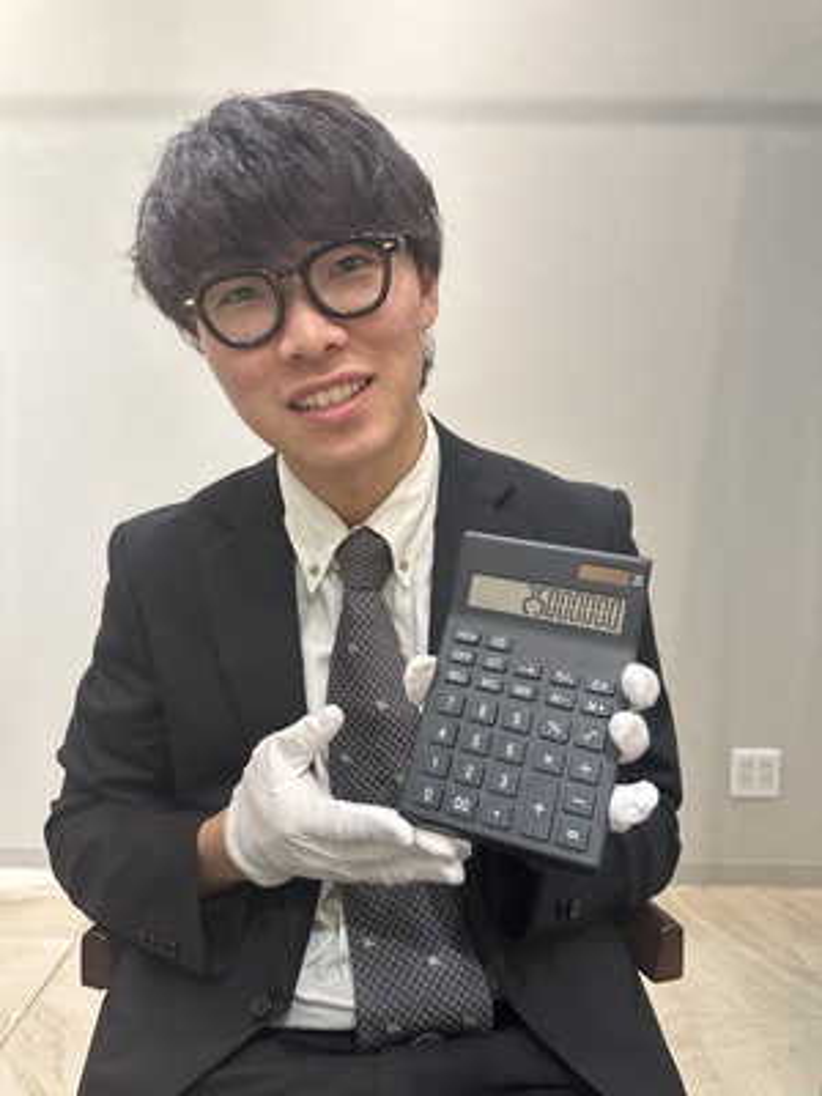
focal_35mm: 24
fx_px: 760
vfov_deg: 71.6
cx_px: 411
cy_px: 548
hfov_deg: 56.8
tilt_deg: -4.7
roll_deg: -1.5
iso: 200
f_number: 1.78
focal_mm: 6.86
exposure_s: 1/50
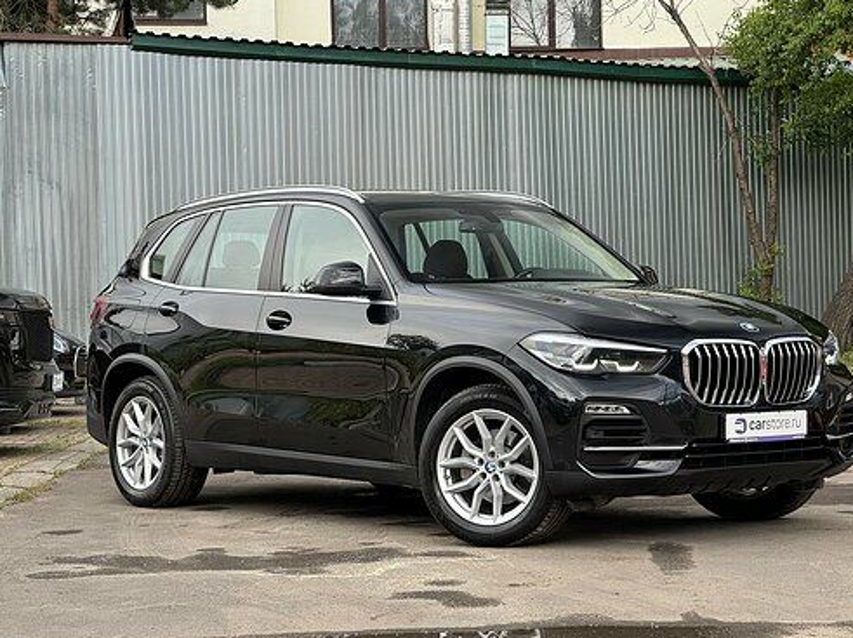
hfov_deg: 22.8
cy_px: 341
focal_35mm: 86
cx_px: 474
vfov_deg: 17.1
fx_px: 2117
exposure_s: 1/99
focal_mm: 9
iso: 50
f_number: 2.8
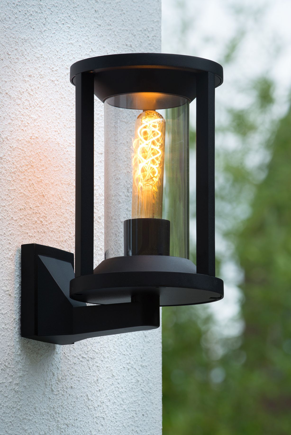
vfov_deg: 10.3
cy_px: 218
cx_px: 146
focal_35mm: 200
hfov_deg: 6.9
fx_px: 2423
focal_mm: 200
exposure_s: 1/30
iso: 125
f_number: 14
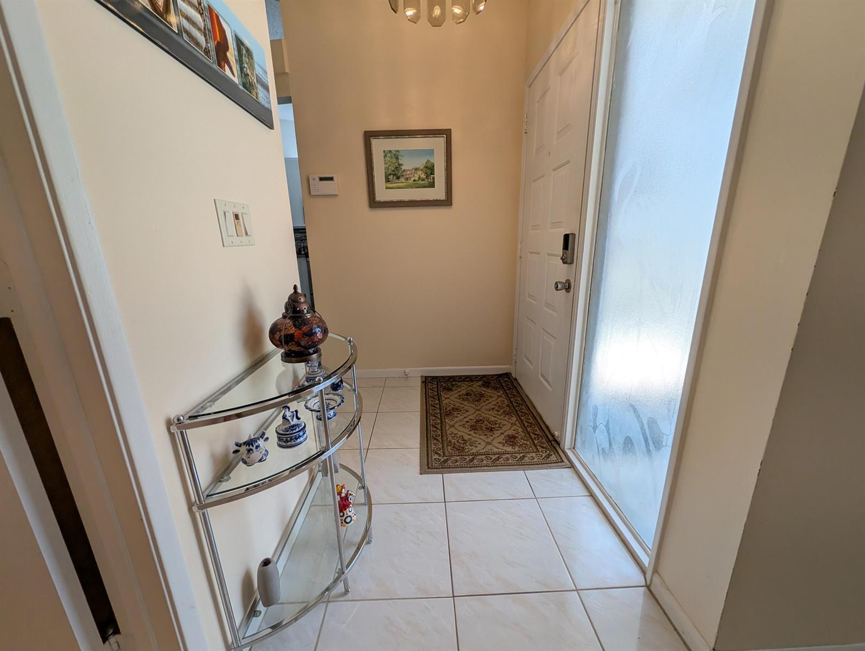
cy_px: 326
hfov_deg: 110.5
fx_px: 300
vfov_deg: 94.6
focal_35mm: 12
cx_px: 432
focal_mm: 2.02
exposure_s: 1/250
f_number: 1.7
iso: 53
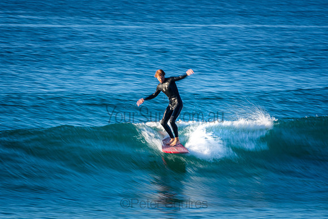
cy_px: 110
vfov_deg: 1.8
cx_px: 164
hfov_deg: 2.7
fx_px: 6835
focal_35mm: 750
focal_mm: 500
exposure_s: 1/20
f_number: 20
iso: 100
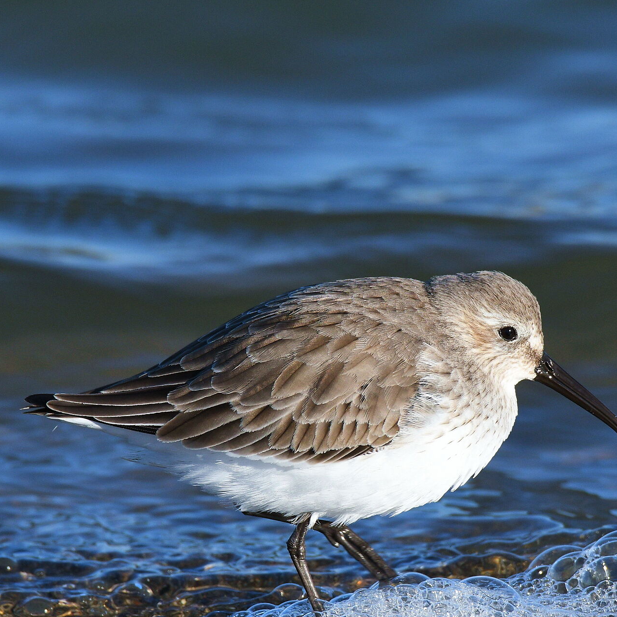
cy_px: 345
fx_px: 29119
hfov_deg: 1.2
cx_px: 379
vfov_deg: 1.2
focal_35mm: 1444
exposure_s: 1/2000
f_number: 8
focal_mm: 600
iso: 1000
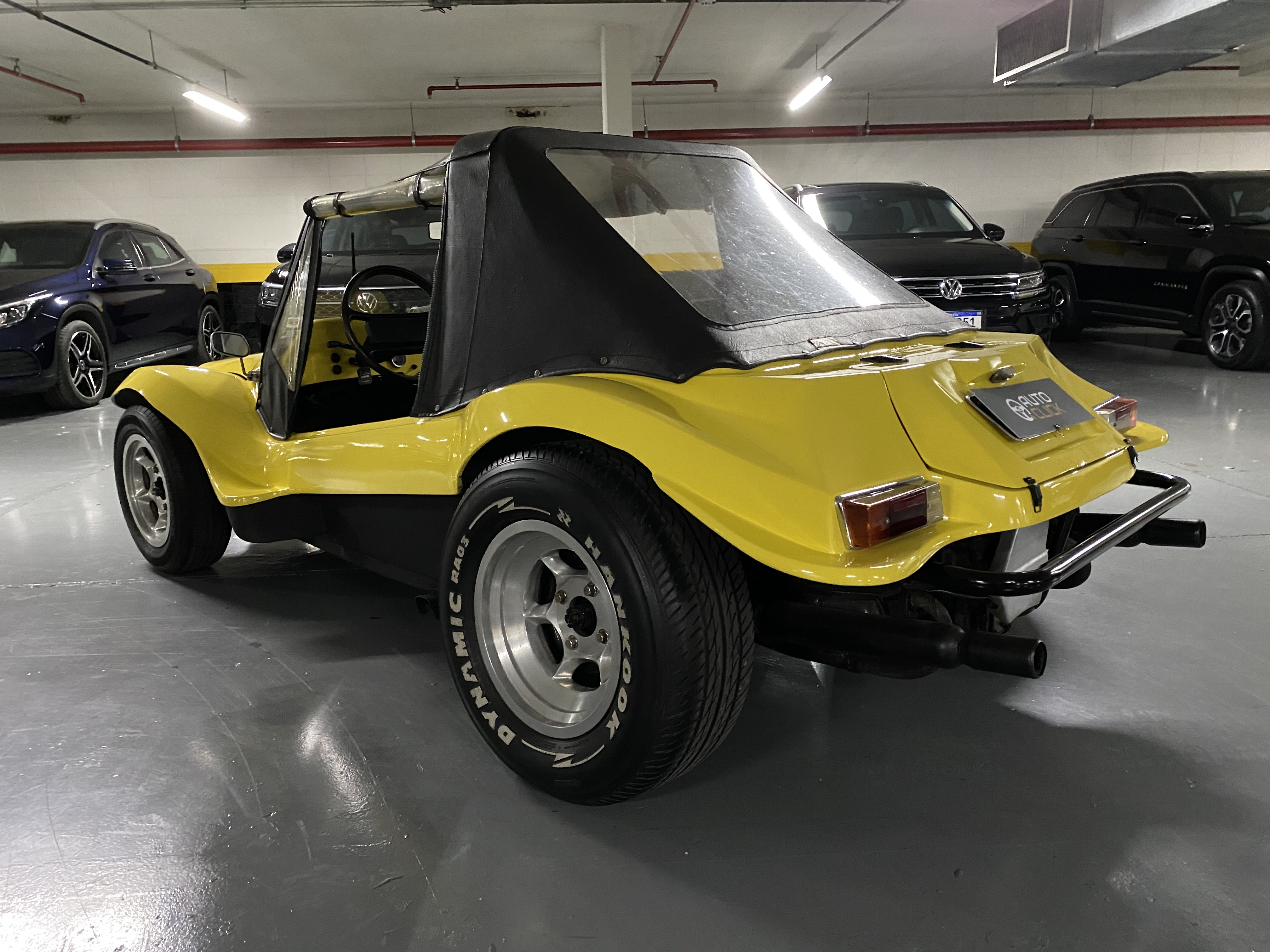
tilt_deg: -13.2
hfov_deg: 67.3
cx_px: 635
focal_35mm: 26
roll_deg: +1.0
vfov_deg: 53.1
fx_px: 954
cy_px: 476
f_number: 1.8
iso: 800
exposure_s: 1/24
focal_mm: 4.25
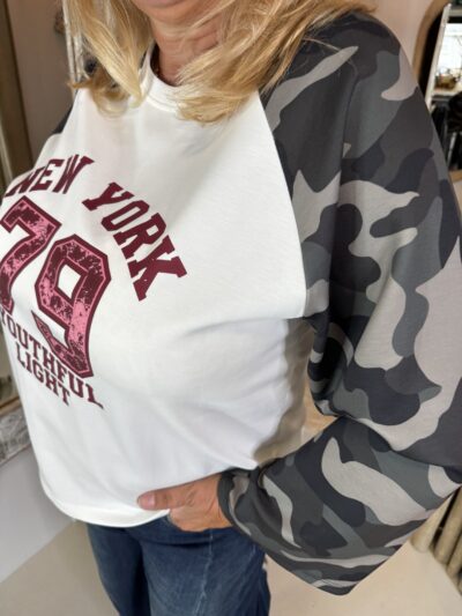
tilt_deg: -32.7
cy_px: 308
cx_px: 231
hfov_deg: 56.8
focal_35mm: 24
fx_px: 427
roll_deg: +1.5
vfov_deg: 71.6
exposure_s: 1/101
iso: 100
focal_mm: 6.76
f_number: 1.78
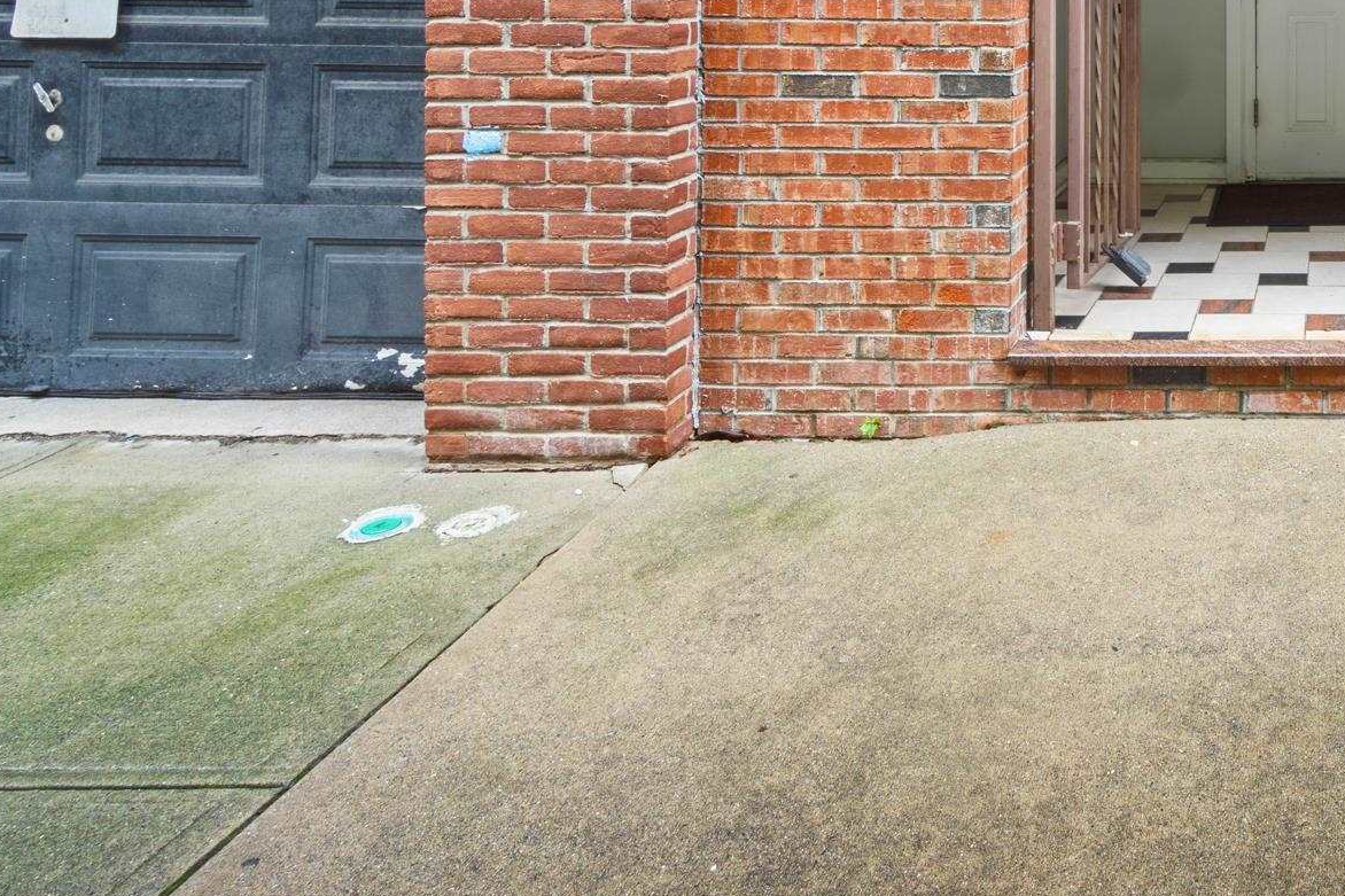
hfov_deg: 48.9
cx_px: 1327
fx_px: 1195
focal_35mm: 32
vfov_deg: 36.1
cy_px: -42
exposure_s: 1/5
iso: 100
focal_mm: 10
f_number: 8
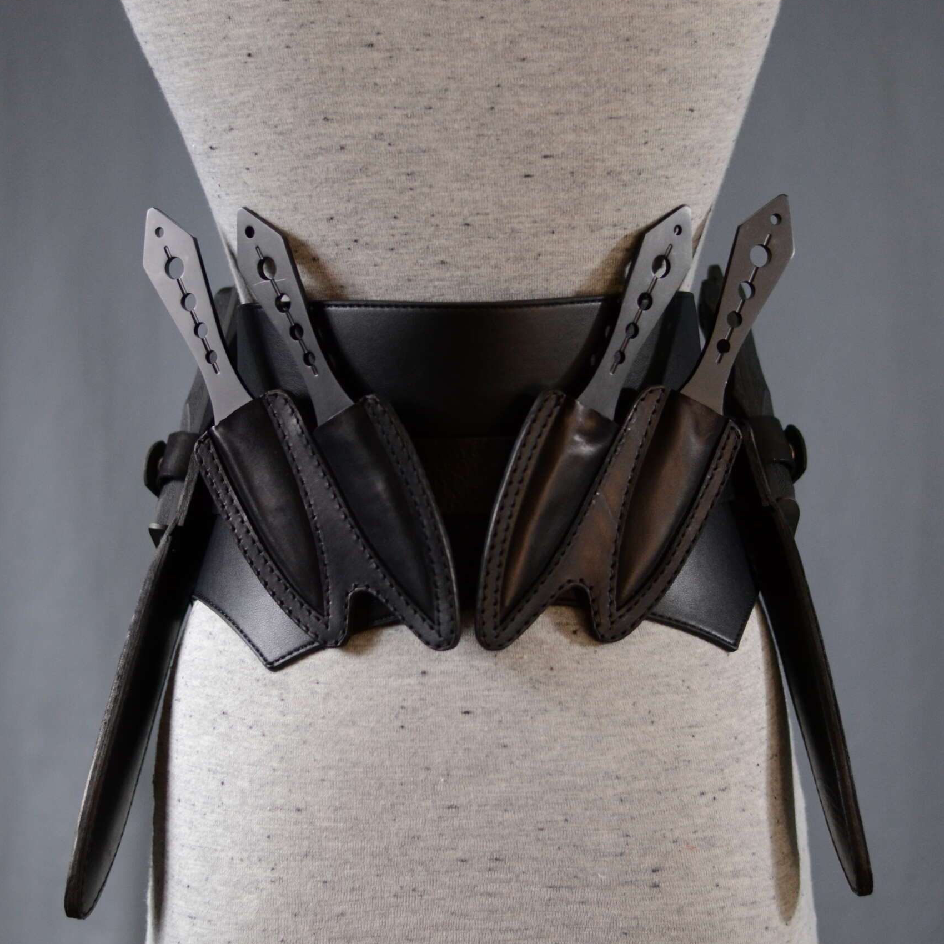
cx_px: 472
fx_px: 2962
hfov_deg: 18.1
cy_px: 347
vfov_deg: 18.1
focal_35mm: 96
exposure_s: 1/160
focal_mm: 50
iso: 800
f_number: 2.2
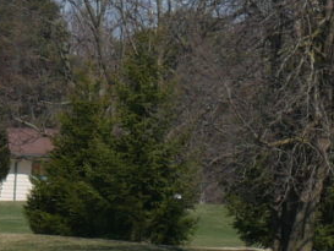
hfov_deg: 4.7
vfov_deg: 3.6
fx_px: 3909
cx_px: -527
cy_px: 703
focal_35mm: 405
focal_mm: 27
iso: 200
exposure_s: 1/400
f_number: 11
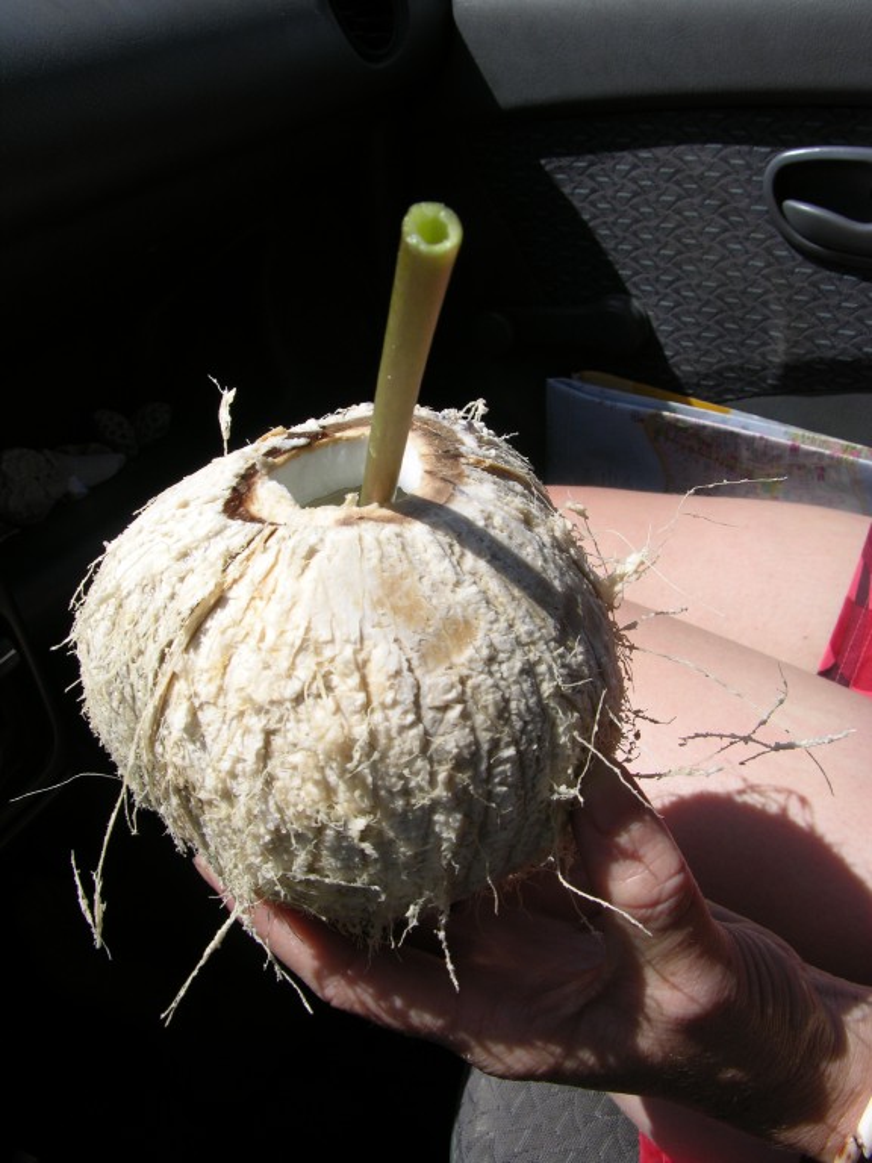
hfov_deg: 40.7
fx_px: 1176
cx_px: 436
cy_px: 582
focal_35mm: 35
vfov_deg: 52.6
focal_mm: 8.9
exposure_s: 1/276
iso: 50
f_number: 6.3
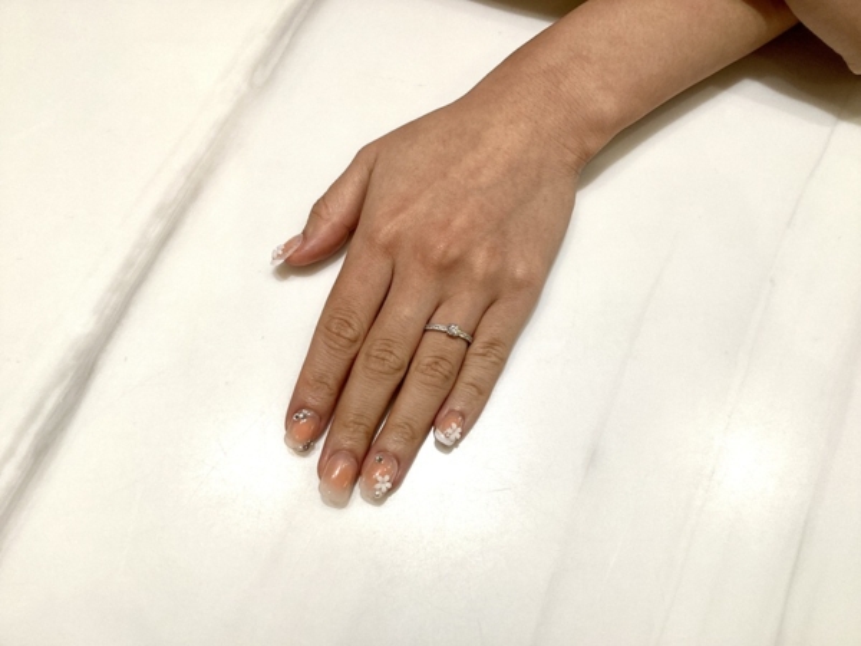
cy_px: 323
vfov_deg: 45.4
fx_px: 771
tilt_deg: -71.1
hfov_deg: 58.4
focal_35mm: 31
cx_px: 430
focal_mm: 3.3
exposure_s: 1/188
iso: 25
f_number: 2.4
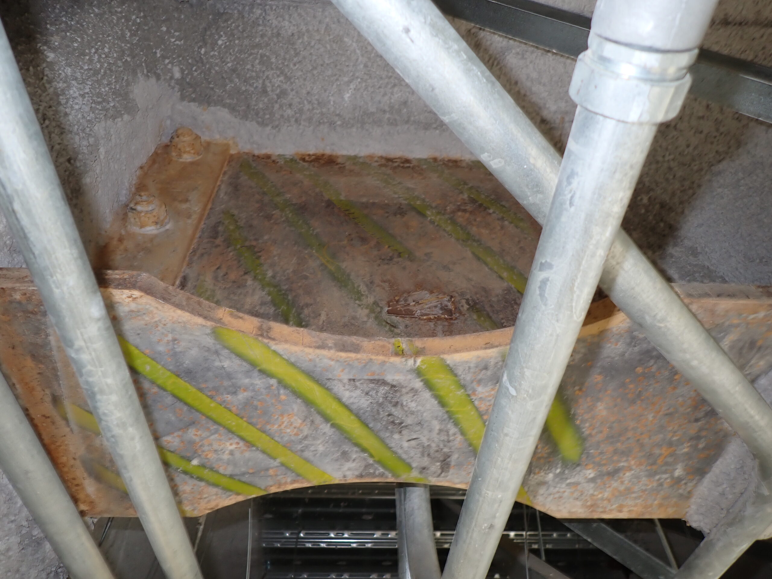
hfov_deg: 69.4
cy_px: 290
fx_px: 558
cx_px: 386
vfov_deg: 54.9
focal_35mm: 25
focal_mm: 4.5
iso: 100
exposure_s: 1/30
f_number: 5.6
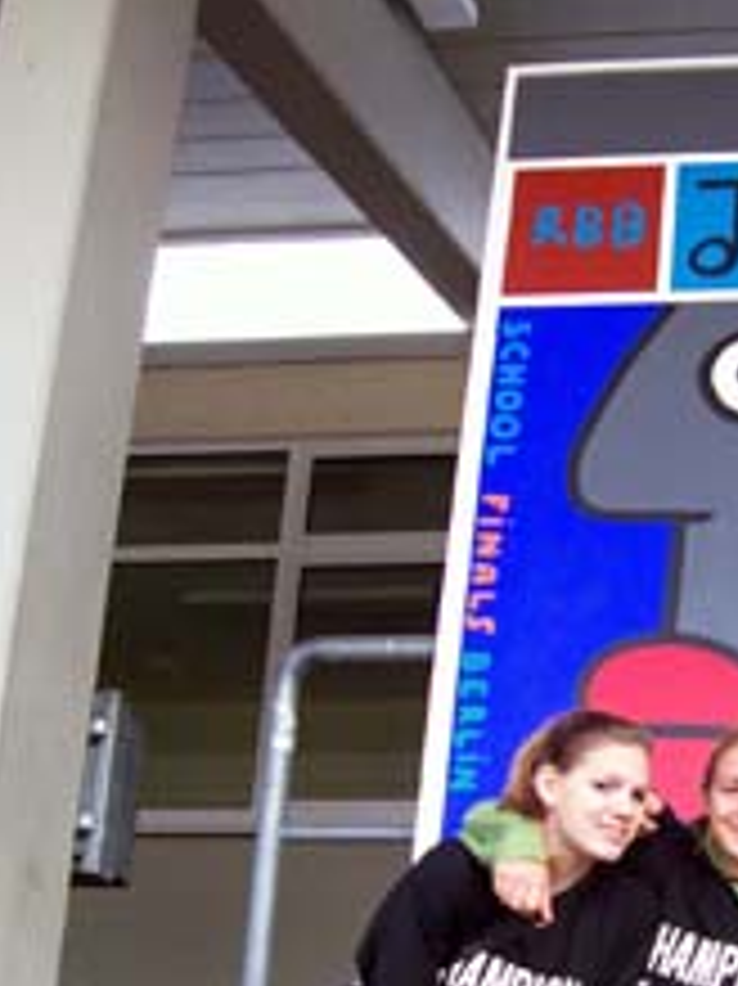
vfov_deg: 27.5
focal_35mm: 70
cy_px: 716
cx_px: 752
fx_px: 1992
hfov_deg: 20.3
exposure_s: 1/160
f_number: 2.7
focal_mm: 5.6
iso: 80
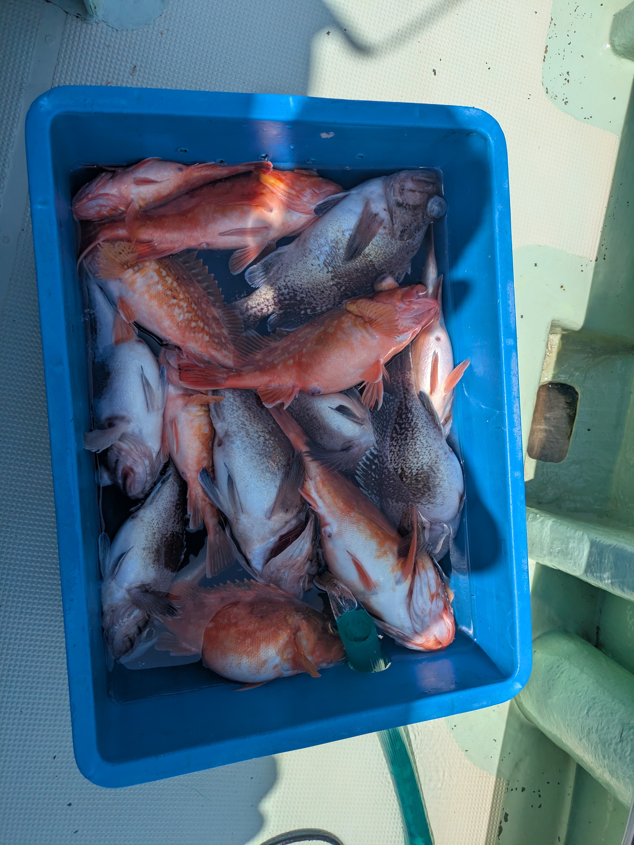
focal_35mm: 25
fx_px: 610
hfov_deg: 54.9
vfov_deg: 69.4
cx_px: 317
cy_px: 422
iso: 45
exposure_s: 1/3226
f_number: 1.89
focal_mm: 5.43
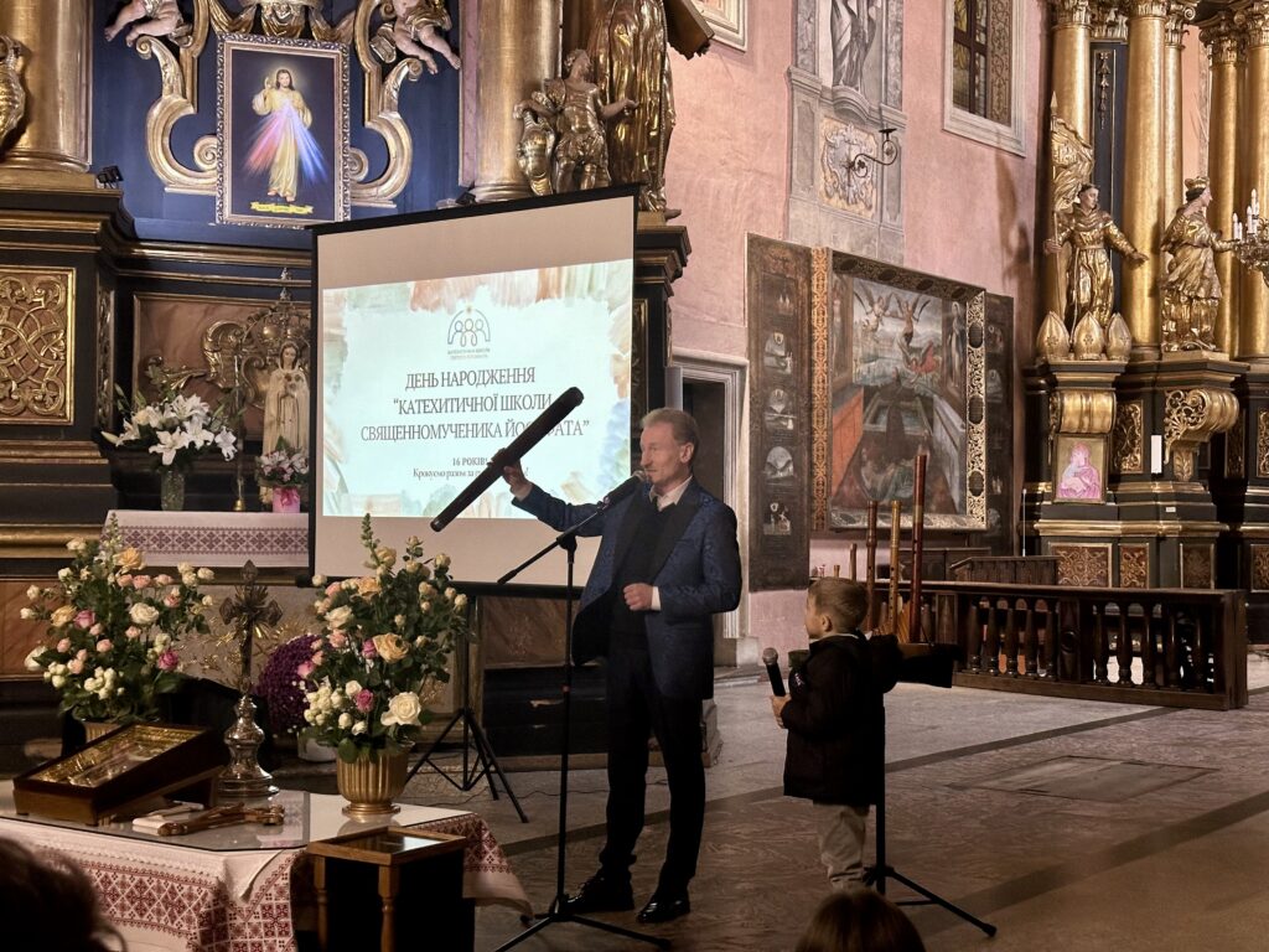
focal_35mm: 48
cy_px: 476
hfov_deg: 39.7
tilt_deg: +2.3
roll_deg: +0.0
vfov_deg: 30.3
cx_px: 634
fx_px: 1760
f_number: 1.78
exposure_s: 1/60
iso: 250
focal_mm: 6.86
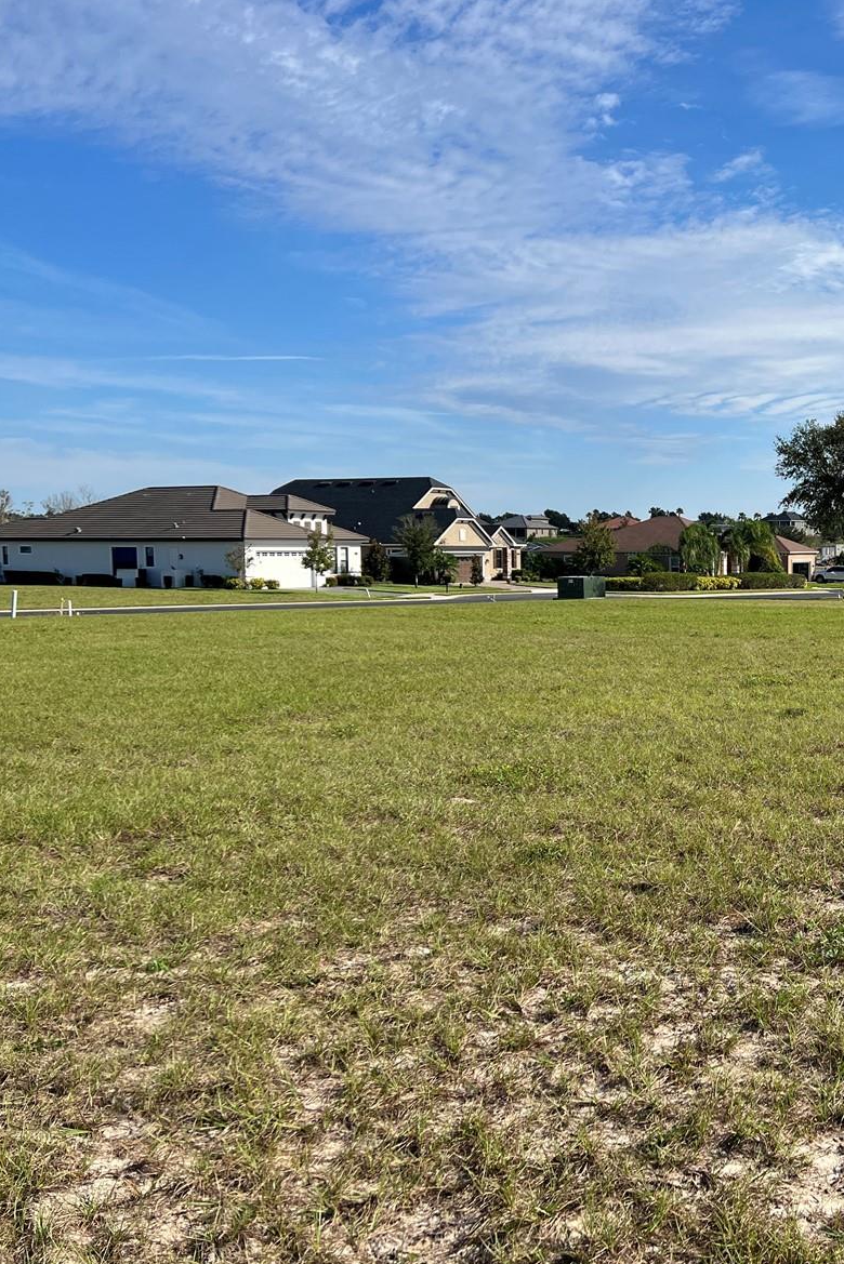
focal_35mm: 37
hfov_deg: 33.6
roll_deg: +0.7
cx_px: 792
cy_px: 629
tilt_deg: -3.6
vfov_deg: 51.9
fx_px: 1300
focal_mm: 5.7
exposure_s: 1/5076
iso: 50
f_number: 1.5
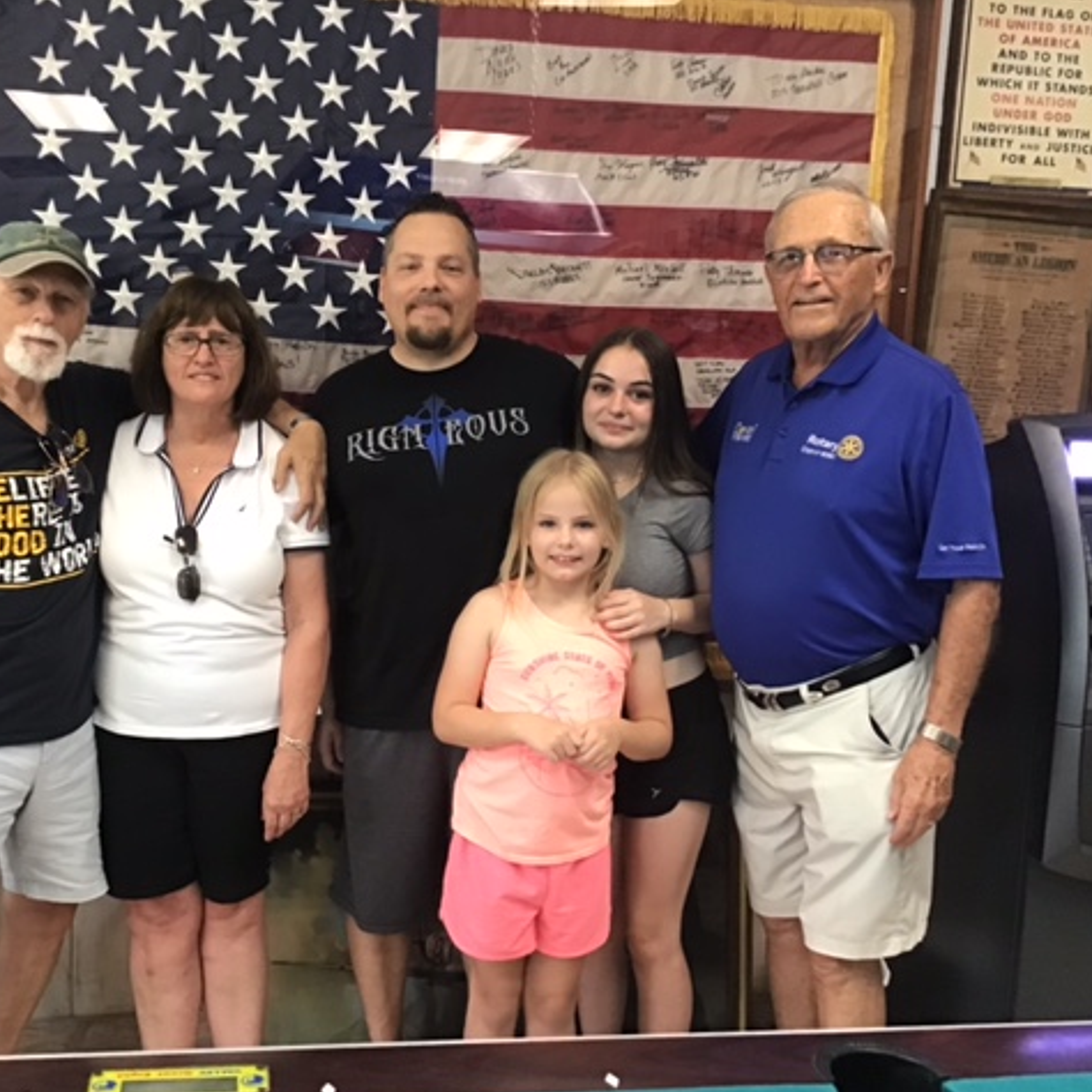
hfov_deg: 44.5
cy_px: 548
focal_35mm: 37
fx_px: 1321
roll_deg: -0.5
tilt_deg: -8.5
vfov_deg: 44.9
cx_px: 405
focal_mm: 3.3
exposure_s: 1/30
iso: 125
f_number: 2.4
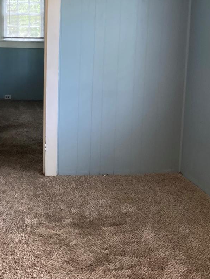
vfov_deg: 35.1
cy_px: 87
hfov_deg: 26.5
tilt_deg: -5.6
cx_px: 43
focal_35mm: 54
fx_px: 437
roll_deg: +0.2
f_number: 1.8
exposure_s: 1/60
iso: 80
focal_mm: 3.99
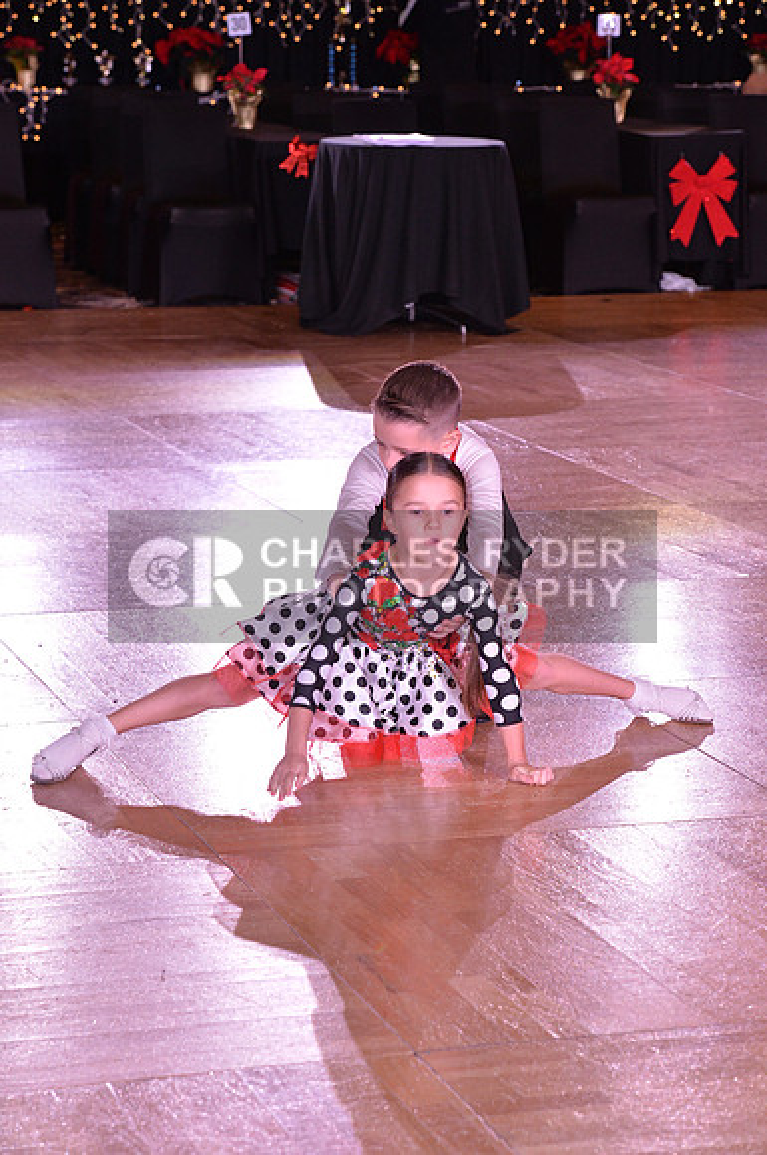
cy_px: 578
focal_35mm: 112
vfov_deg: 18.3
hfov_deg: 12.2
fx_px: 3590
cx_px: 384
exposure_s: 1/250
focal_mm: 112
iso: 2000
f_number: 6.3
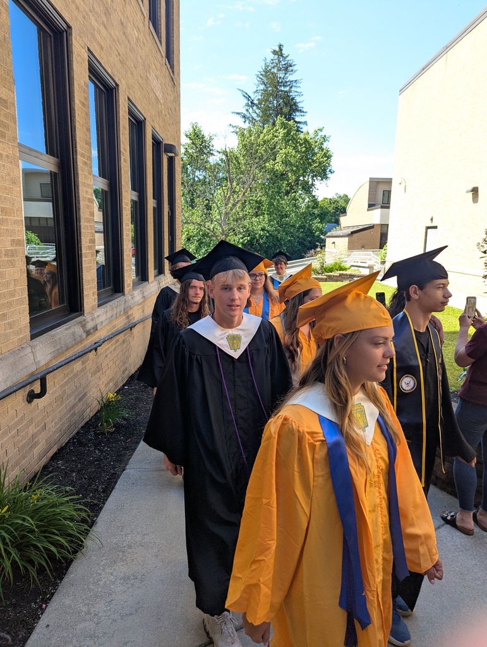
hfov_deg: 56.9
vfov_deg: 71.5
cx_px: 244
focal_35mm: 24
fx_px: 449
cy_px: 324
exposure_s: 1/377
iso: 37
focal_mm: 6.81
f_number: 1.85
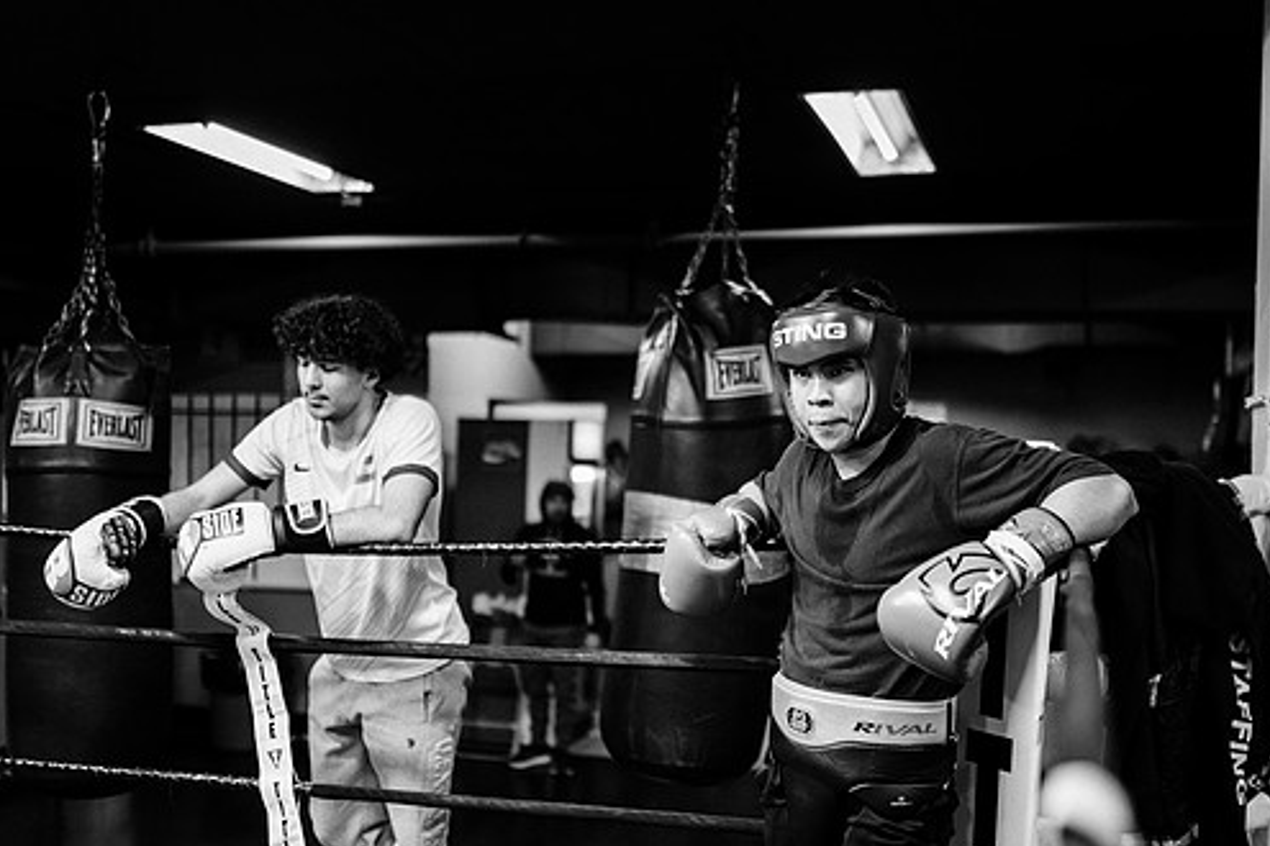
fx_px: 1446
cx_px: 695
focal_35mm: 41
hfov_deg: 47.3
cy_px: 468
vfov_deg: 32.6
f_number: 1.4
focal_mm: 35
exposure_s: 1/500
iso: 1250
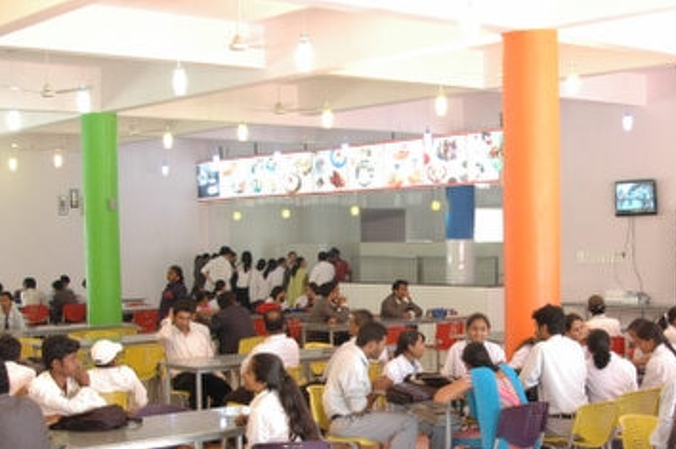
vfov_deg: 22.0
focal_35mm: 61
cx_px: 369
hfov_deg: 32.9
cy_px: 349
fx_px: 1144
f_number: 6.3
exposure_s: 1/30
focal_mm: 24
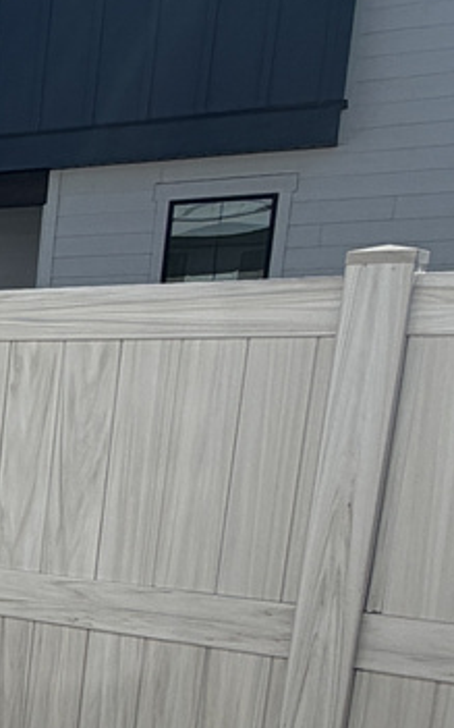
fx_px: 1288
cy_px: 599
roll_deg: -1.0
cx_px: -672
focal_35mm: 65
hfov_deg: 13.6
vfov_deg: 30.6
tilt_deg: -11.8
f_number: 2.2
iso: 20
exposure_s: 1/1613
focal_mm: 2.22
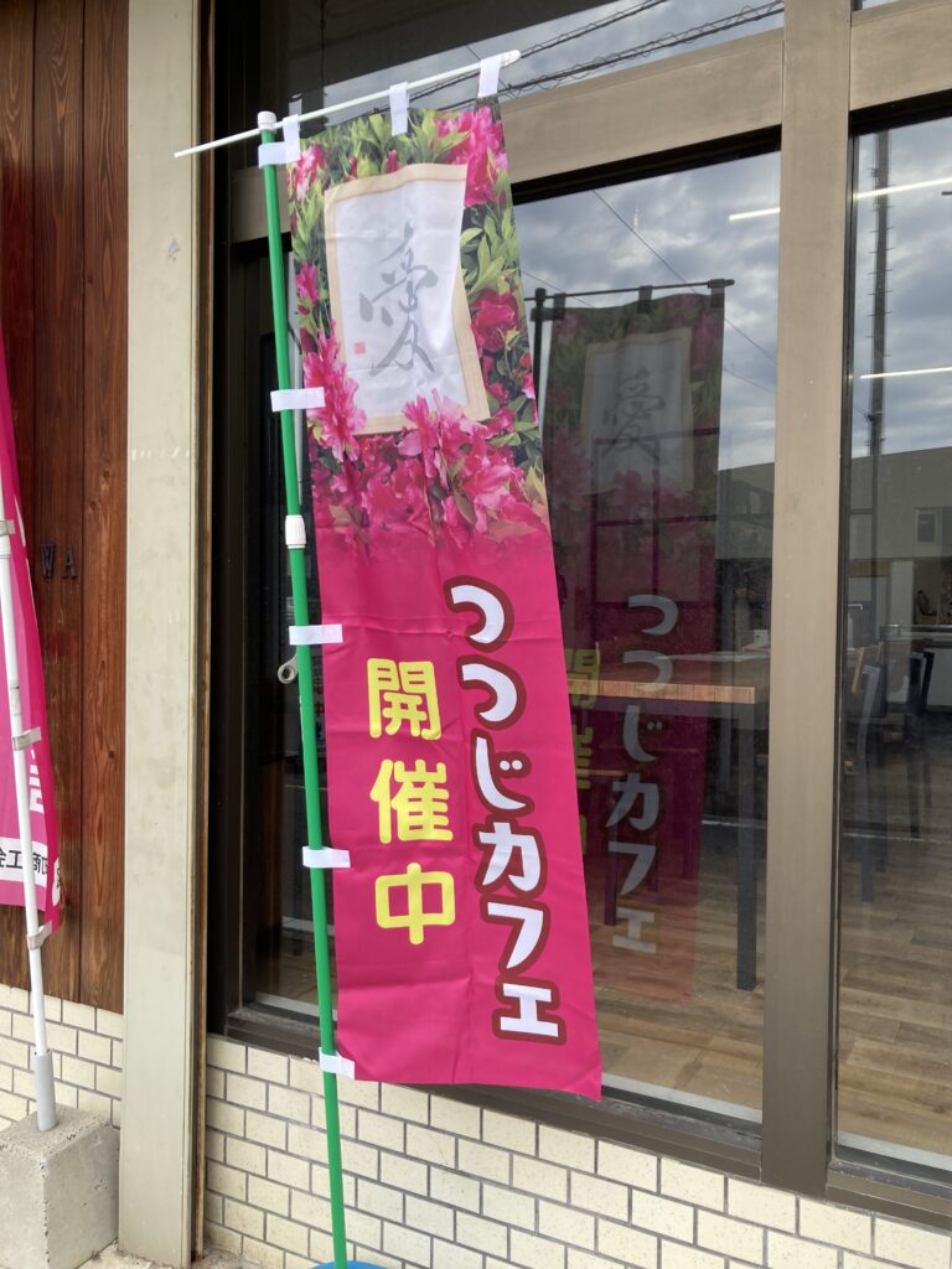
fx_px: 1027
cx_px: 476
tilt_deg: -2.5
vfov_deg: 63.4
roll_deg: -0.3
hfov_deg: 49.7
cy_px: 634
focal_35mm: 28
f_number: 1.8
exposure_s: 1/262
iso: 20
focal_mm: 3.99
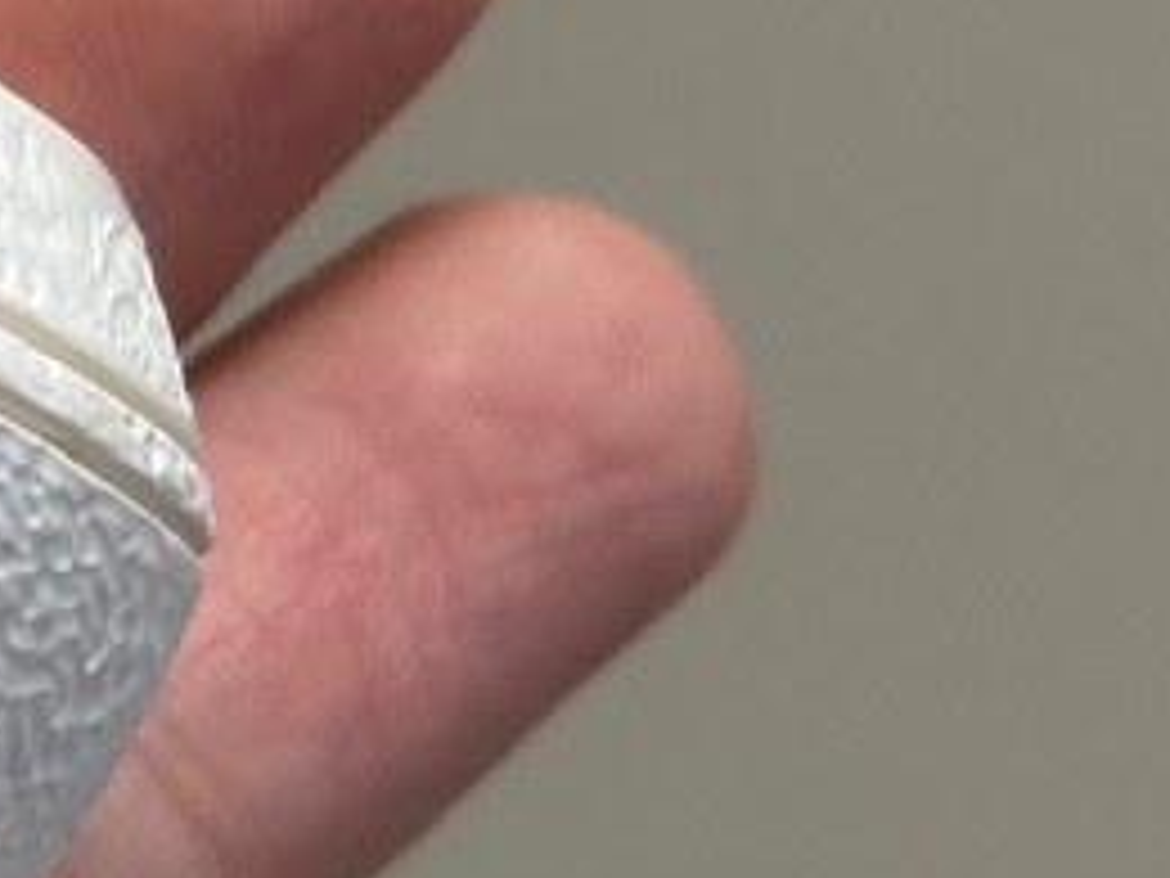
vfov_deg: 6.3
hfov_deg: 7.9
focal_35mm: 236
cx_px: -1440
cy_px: -113
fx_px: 7977
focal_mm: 6.86
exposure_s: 1/121
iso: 50
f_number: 1.78
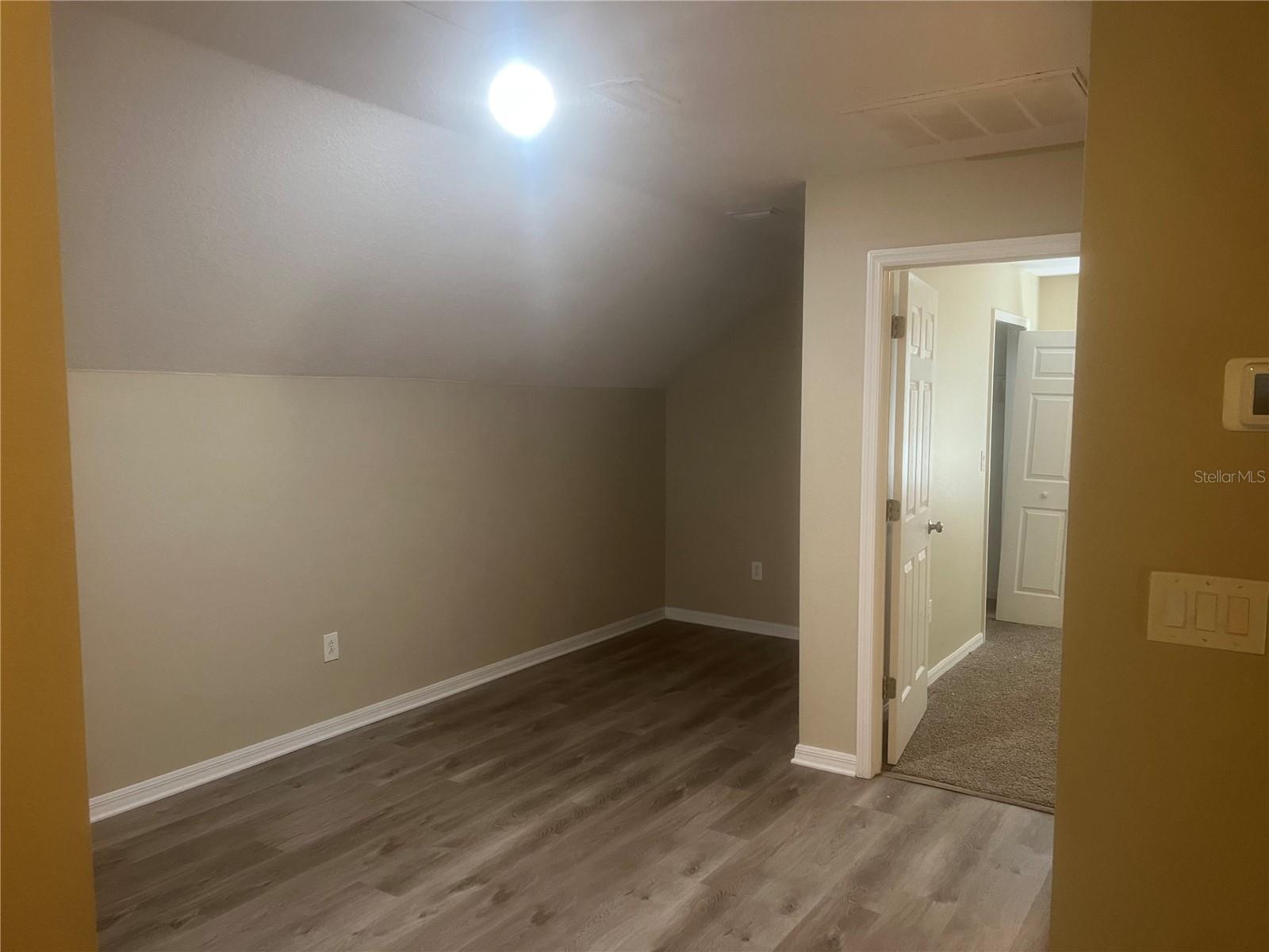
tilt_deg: -4.4
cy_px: 476
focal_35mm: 26
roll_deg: +0.1
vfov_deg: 53.1
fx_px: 953
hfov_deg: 67.3
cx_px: 634
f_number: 1.5
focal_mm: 5.7
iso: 200
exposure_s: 1/60
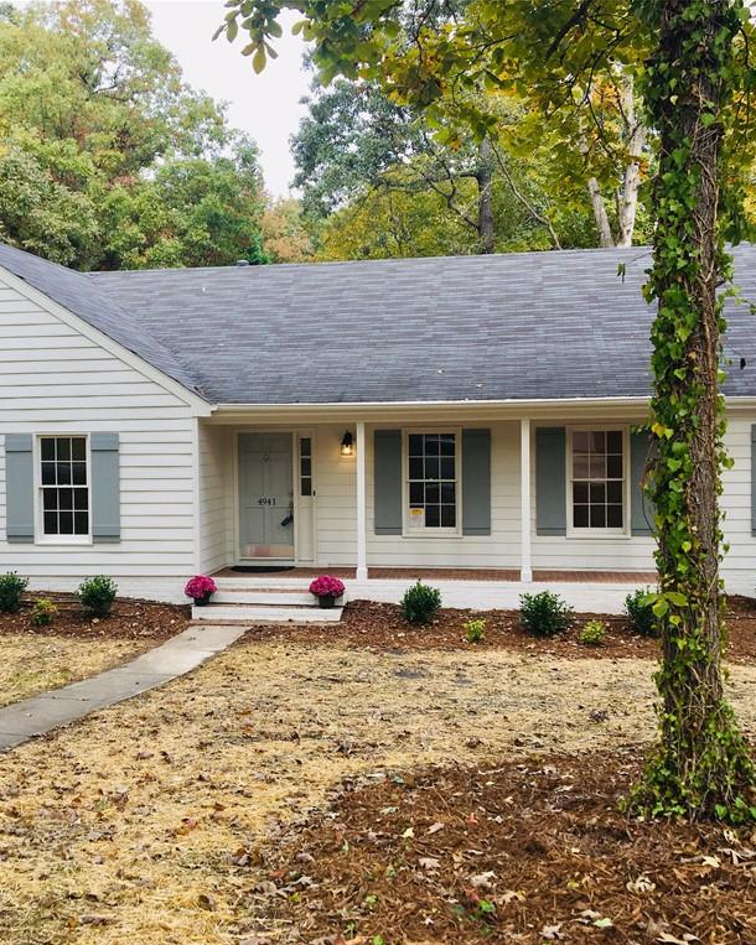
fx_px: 1063
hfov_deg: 39.0
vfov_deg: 47.9
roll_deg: +1.4
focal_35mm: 38
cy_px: 474
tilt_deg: -3.4
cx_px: 319
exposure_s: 1/313
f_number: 2.2
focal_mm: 4.15
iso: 25
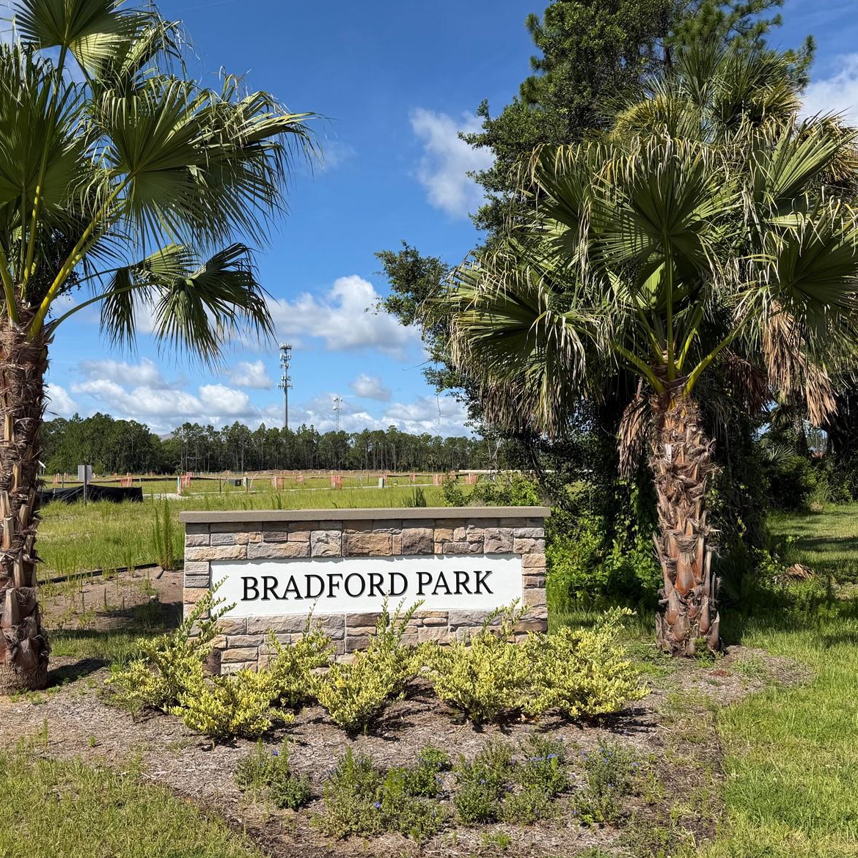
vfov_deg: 55.6
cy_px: 424
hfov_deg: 55.4
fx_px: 813
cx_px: 362
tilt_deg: +3.2
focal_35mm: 29
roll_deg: +1.1
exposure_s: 1/4975
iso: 80
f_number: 1.78
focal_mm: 6.76
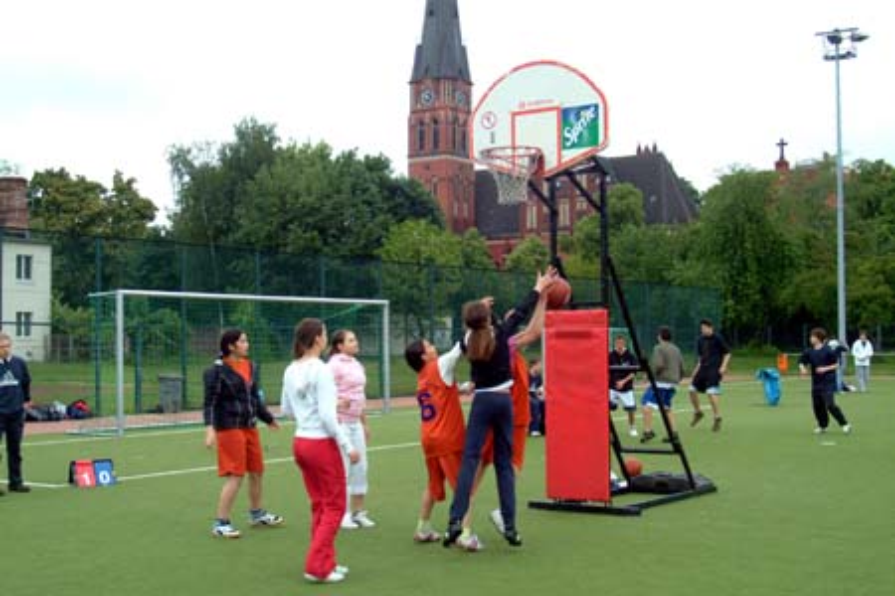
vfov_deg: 29.9
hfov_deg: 43.6
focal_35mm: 45
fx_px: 1119
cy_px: 298
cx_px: 448
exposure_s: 1/250
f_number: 8
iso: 400
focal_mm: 30
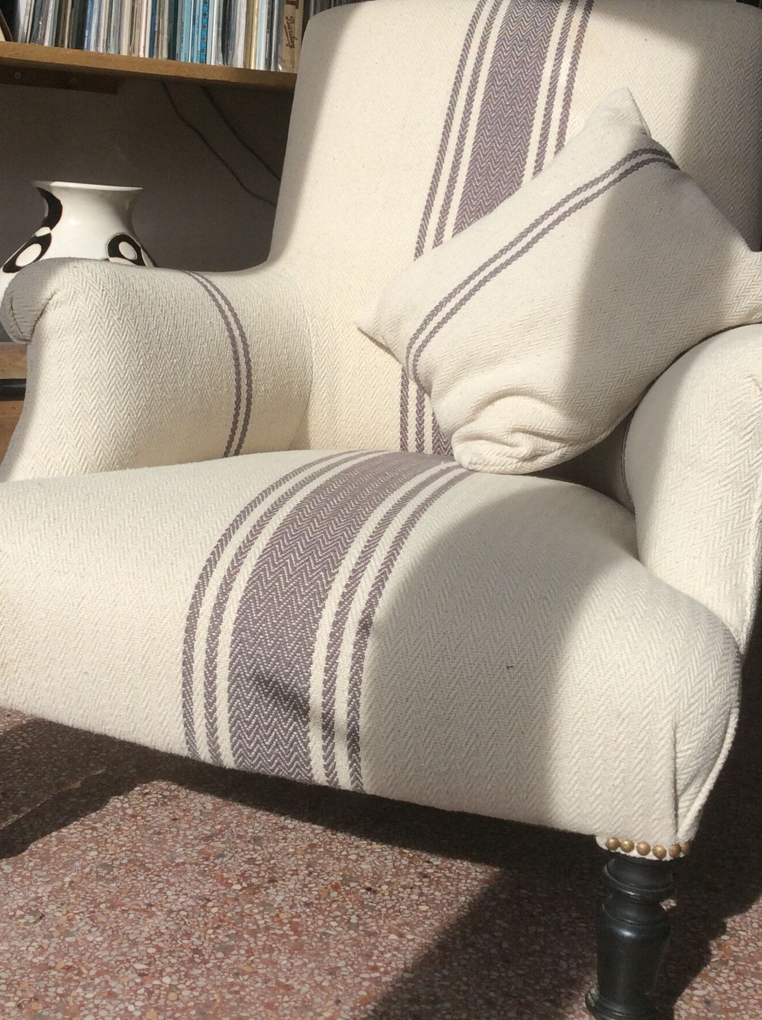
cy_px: 411
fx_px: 1383
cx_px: 350
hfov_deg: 30.8
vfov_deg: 40.3
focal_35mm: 47
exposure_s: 1/1244
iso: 32
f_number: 2.4
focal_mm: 3.3
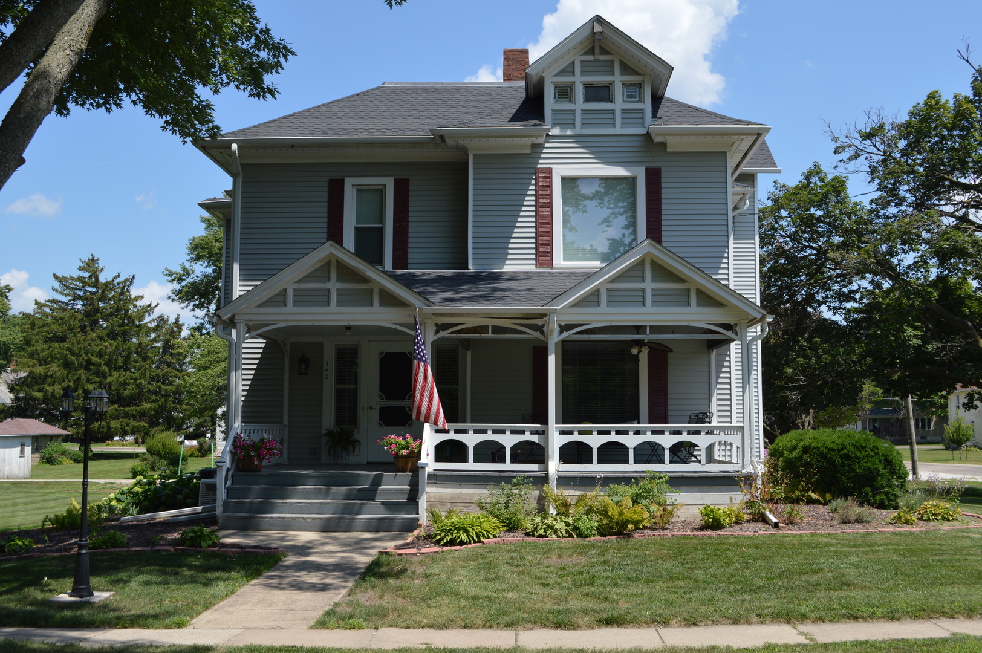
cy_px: 326
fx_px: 1063
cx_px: 491
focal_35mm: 39
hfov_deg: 49.6
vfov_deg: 34.2
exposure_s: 1/200
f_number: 7.1
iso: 100
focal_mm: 26
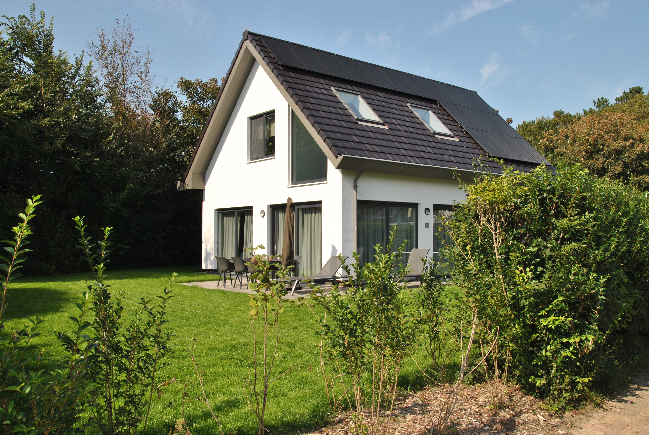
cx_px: 324
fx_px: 569
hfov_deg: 59.4
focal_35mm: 32
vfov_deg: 41.8
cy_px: 218
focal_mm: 21
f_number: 9
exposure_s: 1/200
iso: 100
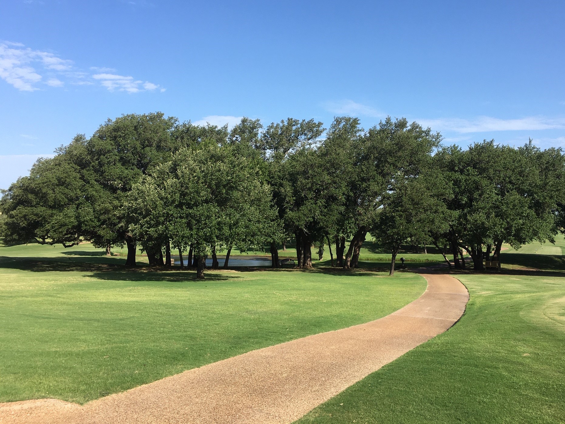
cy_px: 212
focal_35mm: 29
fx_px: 473
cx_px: 282
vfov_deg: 48.3
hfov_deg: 61.6
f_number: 2.2
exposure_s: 1/1115
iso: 25
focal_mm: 4.15
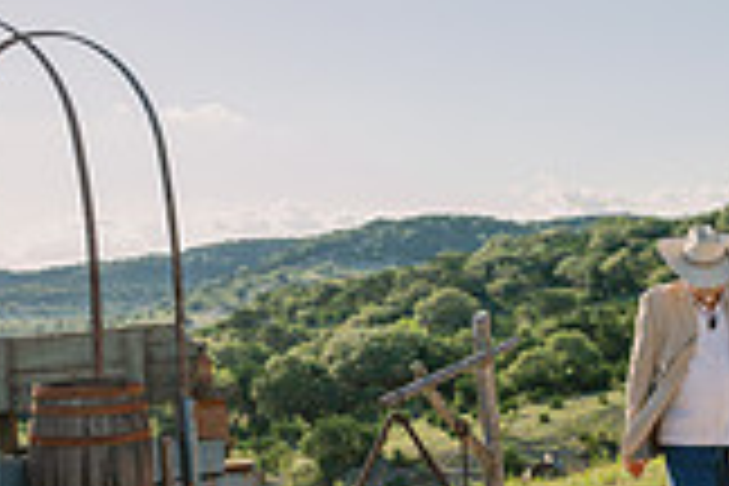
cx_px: 590
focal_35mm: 86
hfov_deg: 23.3
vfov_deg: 15.9
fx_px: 1741
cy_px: 306
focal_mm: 24
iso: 50
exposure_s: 1/1600
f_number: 2.8
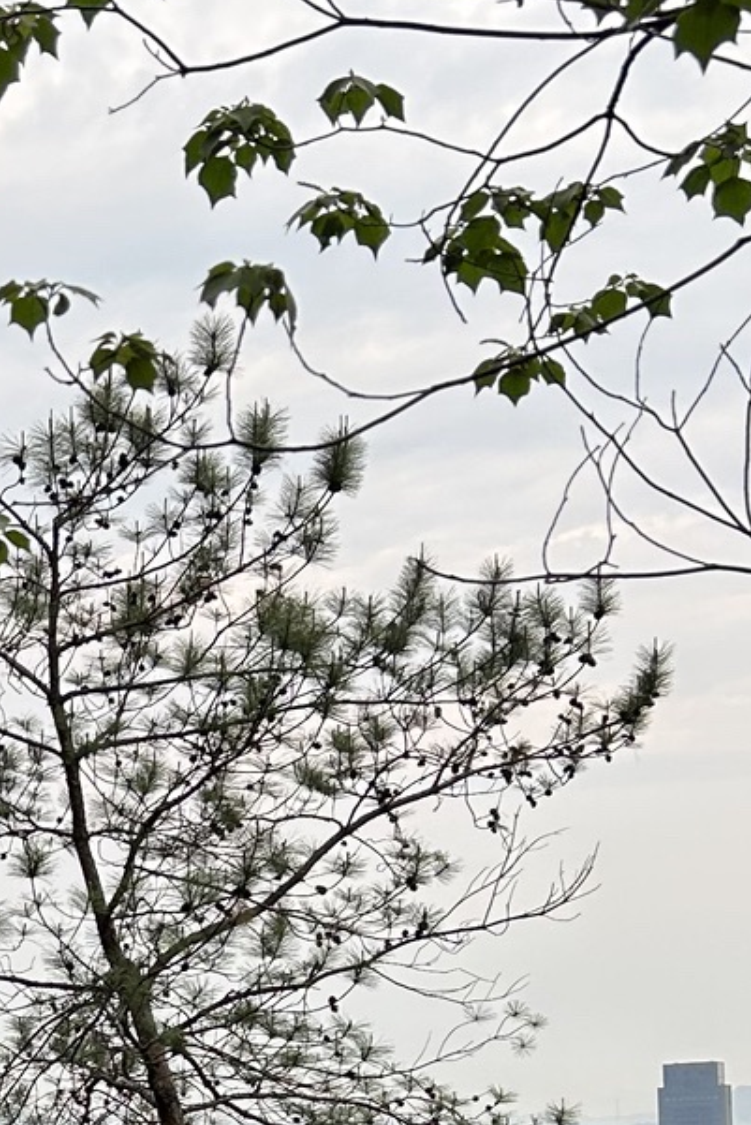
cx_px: -208
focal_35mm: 90
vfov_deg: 21.5
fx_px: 2814
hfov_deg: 14.6
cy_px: 1219
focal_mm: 5.7
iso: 50
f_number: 1.5
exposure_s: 1/552
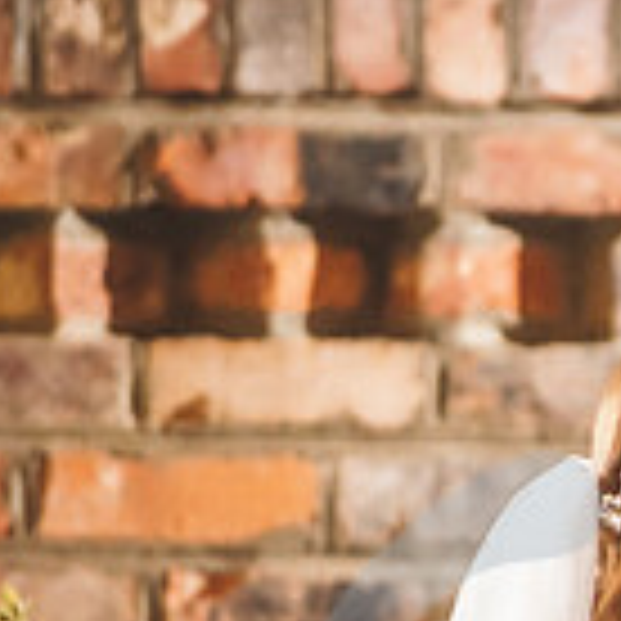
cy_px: 852
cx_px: 1017
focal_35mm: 743
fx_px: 15080
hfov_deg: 2.4
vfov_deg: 2.4
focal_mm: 200
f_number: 2.8
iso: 1000
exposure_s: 1/200
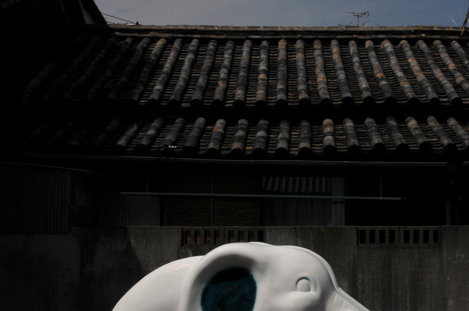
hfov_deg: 29.2
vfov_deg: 20.0
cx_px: 354
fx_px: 885
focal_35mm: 68
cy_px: 175
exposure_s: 1/1000
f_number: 18
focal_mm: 22
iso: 200
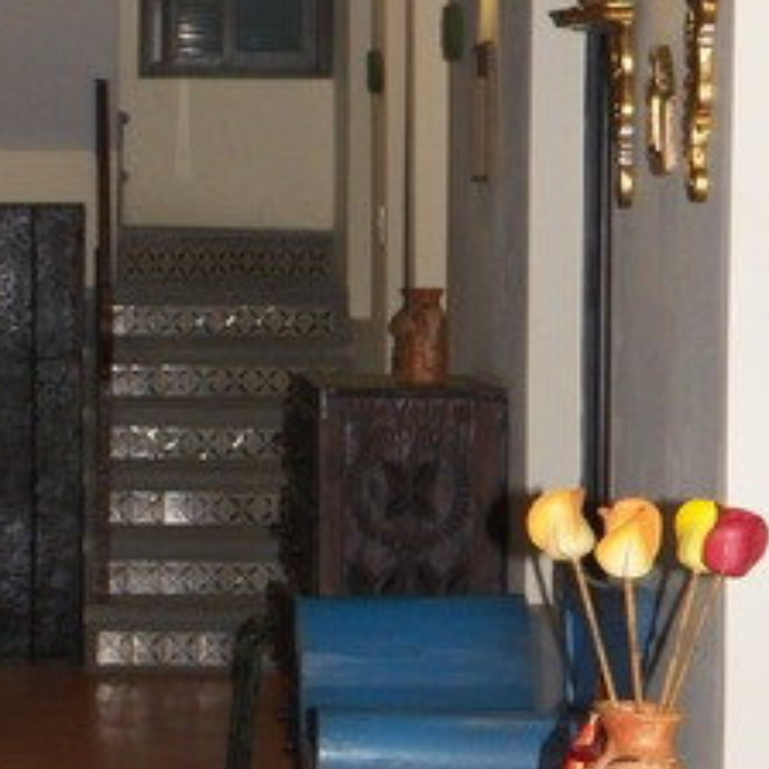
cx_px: 227
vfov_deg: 11.9
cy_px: 436
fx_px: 3695
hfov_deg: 11.9
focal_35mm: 147
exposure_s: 1/40
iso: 400
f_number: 3.6
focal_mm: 11.2
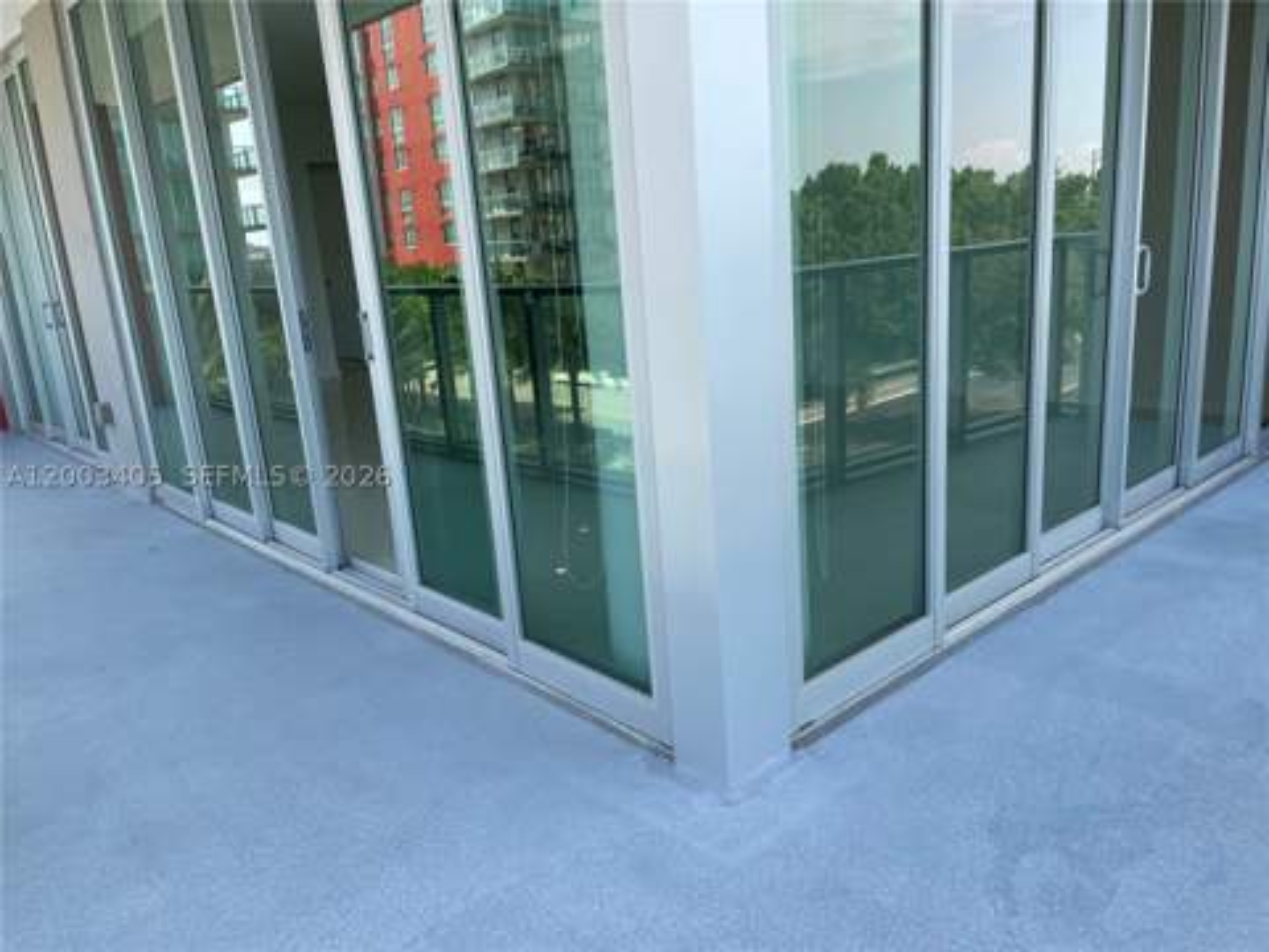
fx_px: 953
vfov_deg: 53.1
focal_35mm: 26
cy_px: 476
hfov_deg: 67.3
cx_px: 634
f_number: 1.6
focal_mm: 4.2
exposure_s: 1/868
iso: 32
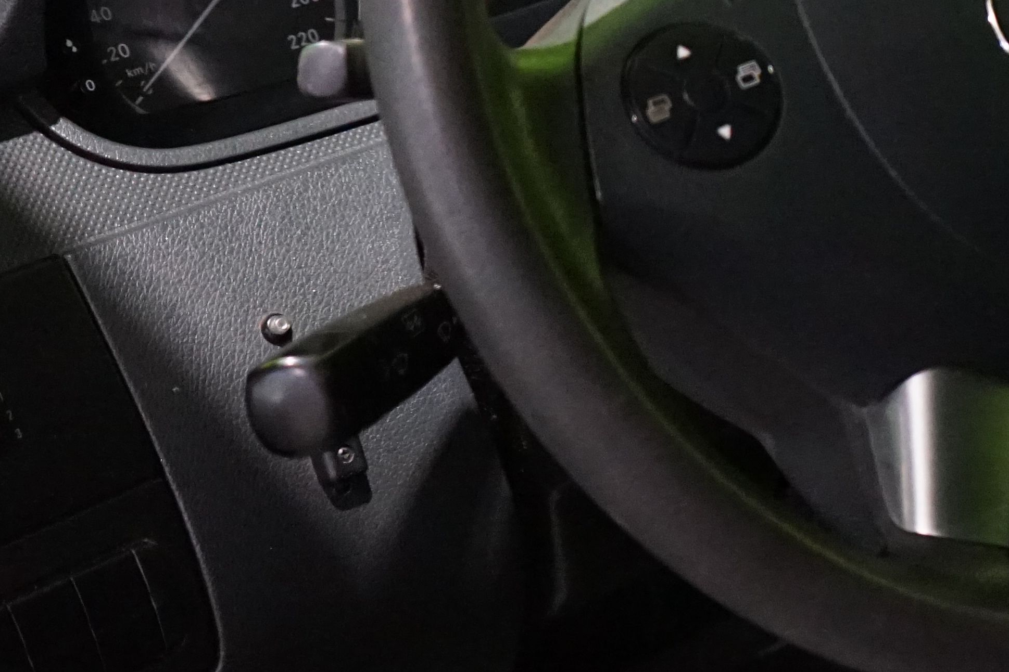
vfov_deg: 14.1
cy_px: 24
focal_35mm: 96
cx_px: 1178
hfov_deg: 20.1
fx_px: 2690
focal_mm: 31
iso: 6400
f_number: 3.5
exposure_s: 1/125
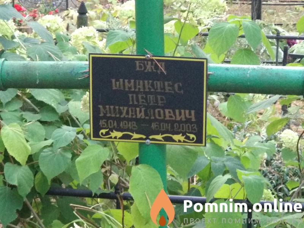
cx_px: 152
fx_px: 457
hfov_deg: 36.8
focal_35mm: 52
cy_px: 114
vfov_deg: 28.0
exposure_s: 1/30
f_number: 2.6
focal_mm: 5.99
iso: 1000
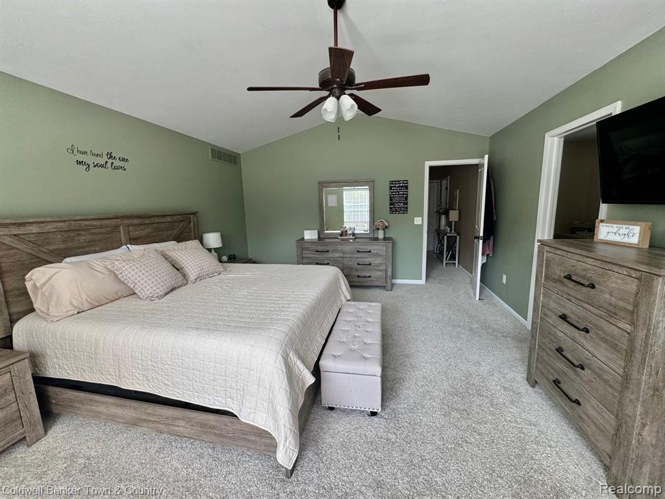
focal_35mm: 14
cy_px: 250
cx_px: 332
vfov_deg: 85.7
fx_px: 269
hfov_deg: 102.1
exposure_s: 1/99
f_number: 2.2
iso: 80
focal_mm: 2.22
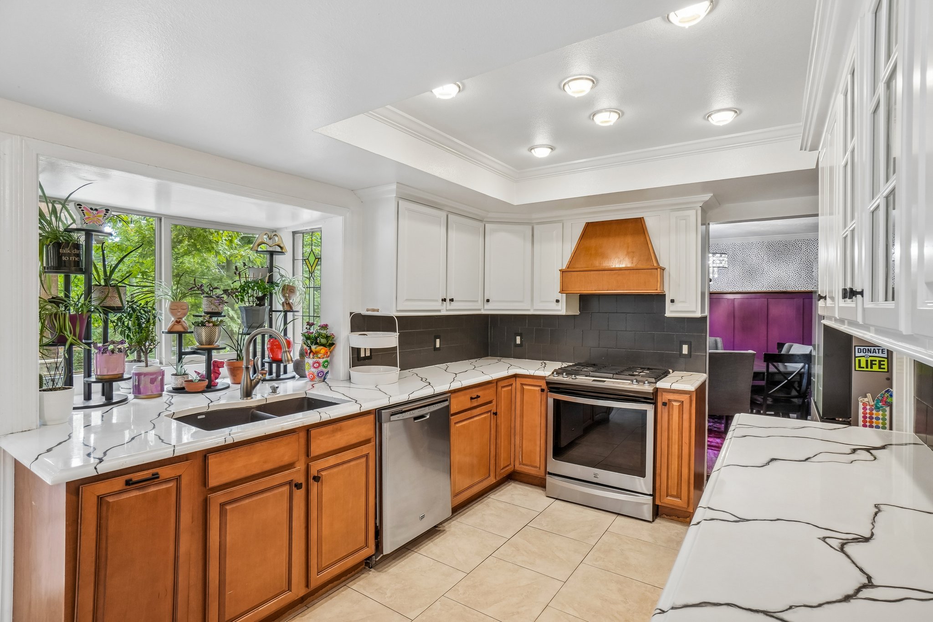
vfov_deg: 72.0
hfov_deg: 95.0
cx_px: 466
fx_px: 428
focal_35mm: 16
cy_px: 311
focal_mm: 11
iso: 400
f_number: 8
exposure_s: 1/10
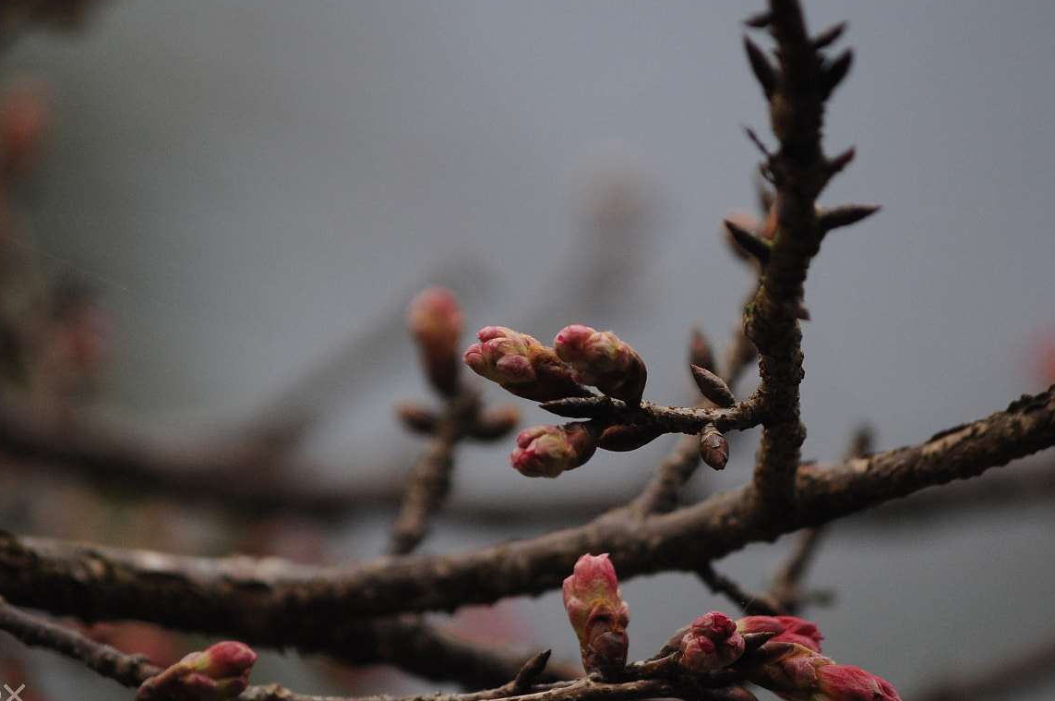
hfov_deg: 4.9
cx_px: 534
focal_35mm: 420
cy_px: 336
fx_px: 12292
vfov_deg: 3.3
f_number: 5.6
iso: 640
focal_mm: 200
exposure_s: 1/640
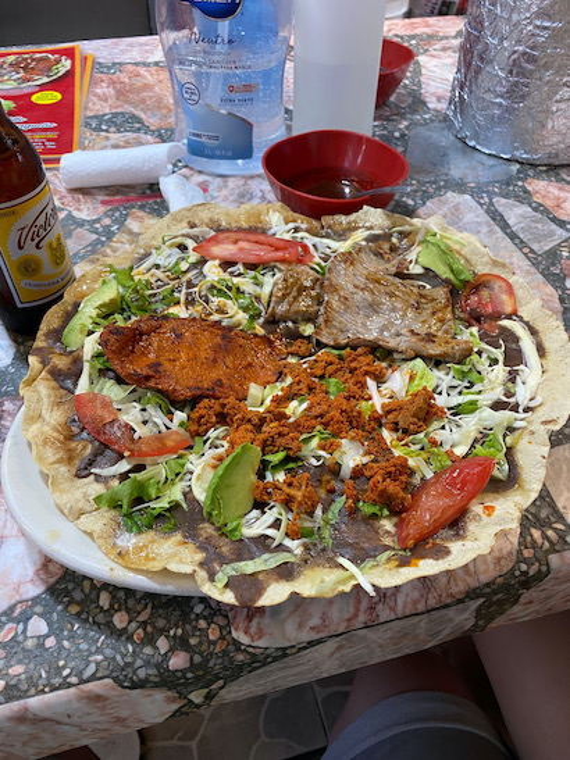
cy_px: 380
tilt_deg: -44.7
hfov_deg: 53.0
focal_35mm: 26
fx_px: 571
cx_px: 285
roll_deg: -1.4
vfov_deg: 67.3
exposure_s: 1/60
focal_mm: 4.25
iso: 100
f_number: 1.8
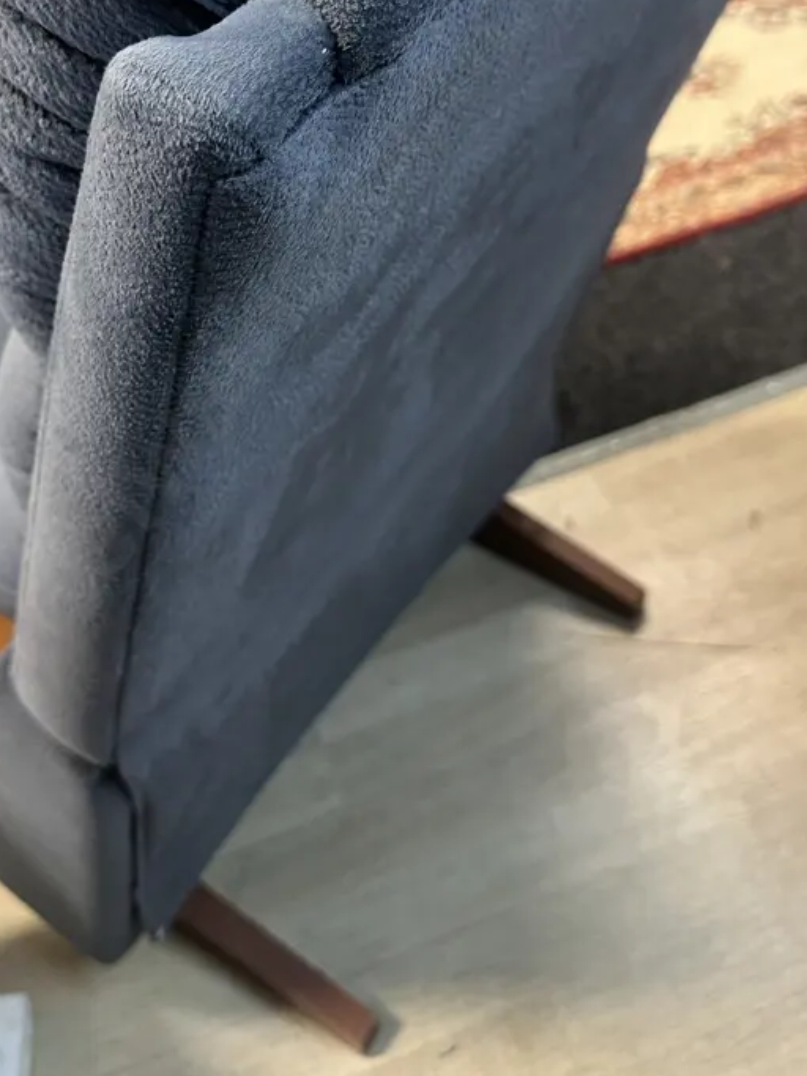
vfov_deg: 49.7
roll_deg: +12.8
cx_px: 292
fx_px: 1119
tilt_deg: -37.7
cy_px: 293
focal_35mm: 36
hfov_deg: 39.3
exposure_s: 1/50
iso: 320
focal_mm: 6.86
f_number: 1.78
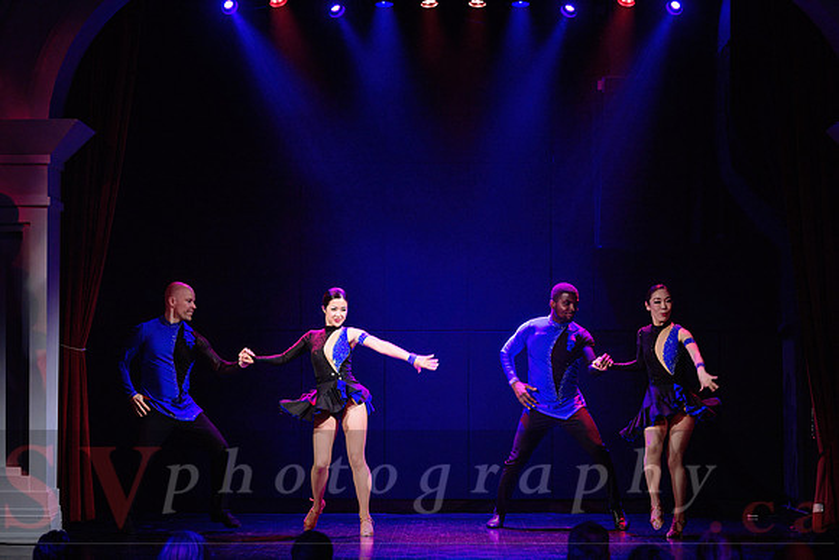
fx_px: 2572
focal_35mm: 110
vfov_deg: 12.4
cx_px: 420
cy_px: 289
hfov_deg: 18.5
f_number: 2.8
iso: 2500
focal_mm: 102
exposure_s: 1/200
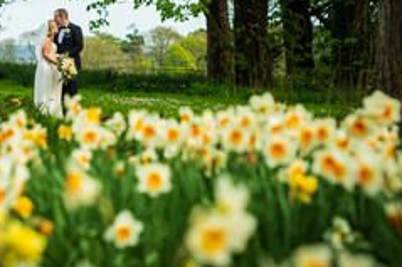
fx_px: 1774
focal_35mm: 159
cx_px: 99
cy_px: 70
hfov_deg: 12.9
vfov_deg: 8.6
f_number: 4.5
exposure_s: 1/500
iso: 160
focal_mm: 95
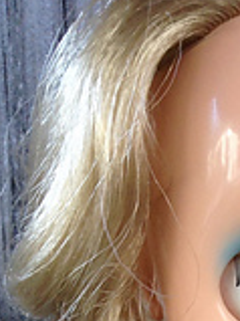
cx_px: 389
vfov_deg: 13.1
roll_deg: +2.4
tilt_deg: -7.4
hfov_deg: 10.6
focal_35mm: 133
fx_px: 1231
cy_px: 620
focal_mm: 4.12
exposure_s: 1/120
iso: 50
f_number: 2.4
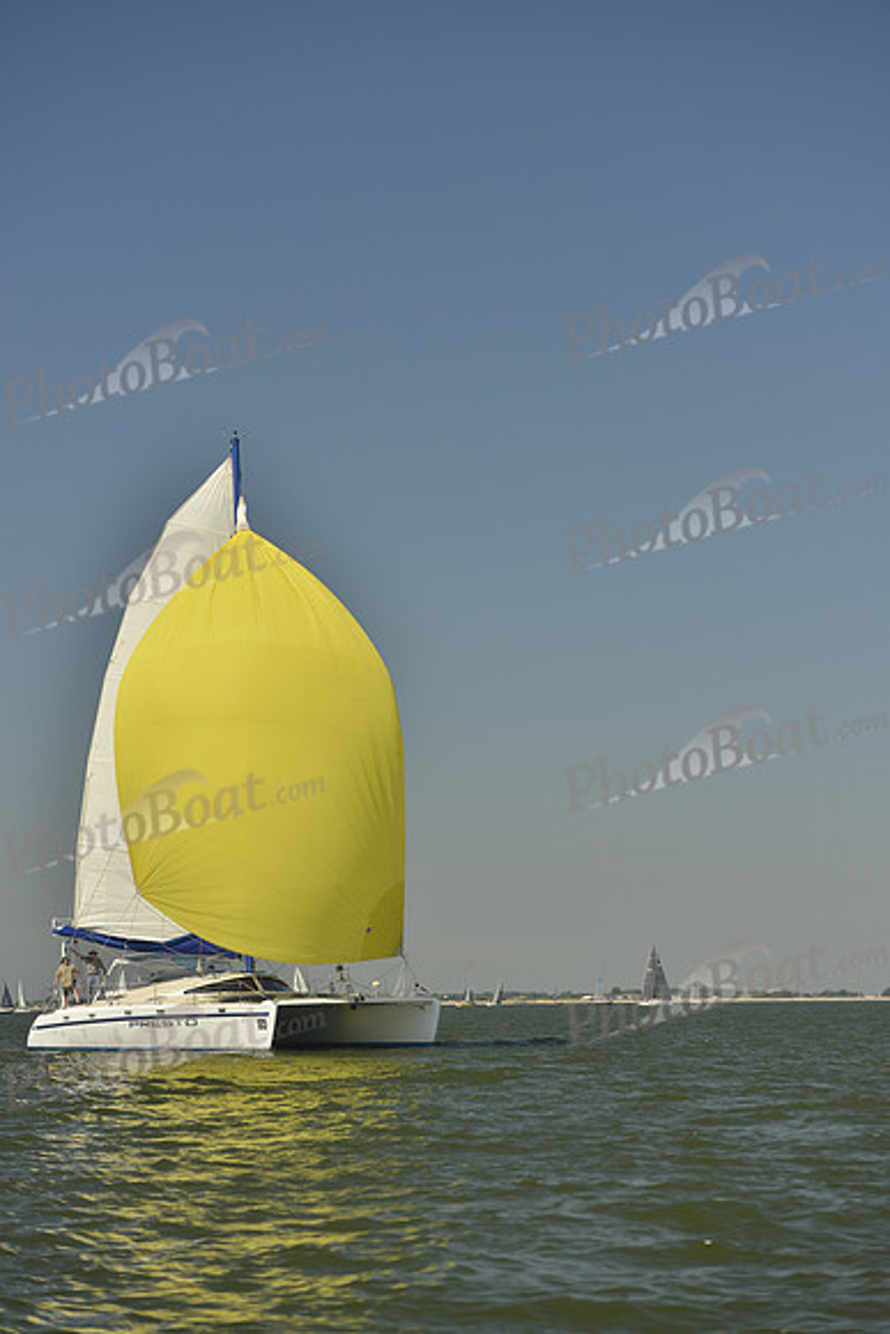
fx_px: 3409
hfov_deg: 14.9
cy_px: 667
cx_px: 445
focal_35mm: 92
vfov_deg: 22.1
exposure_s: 1/1250
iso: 200
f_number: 5
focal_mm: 92
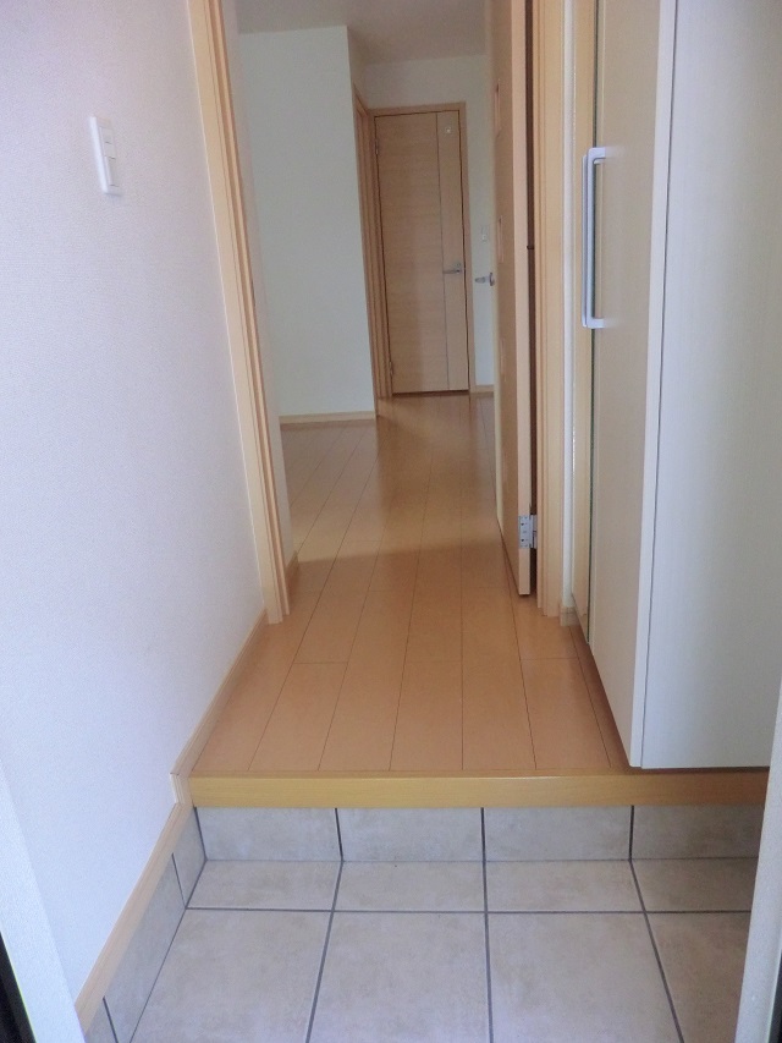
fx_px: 723
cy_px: 522
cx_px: 391
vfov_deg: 71.6
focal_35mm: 24
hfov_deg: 56.8
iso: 320
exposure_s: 1/60
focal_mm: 4.3
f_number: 3.2
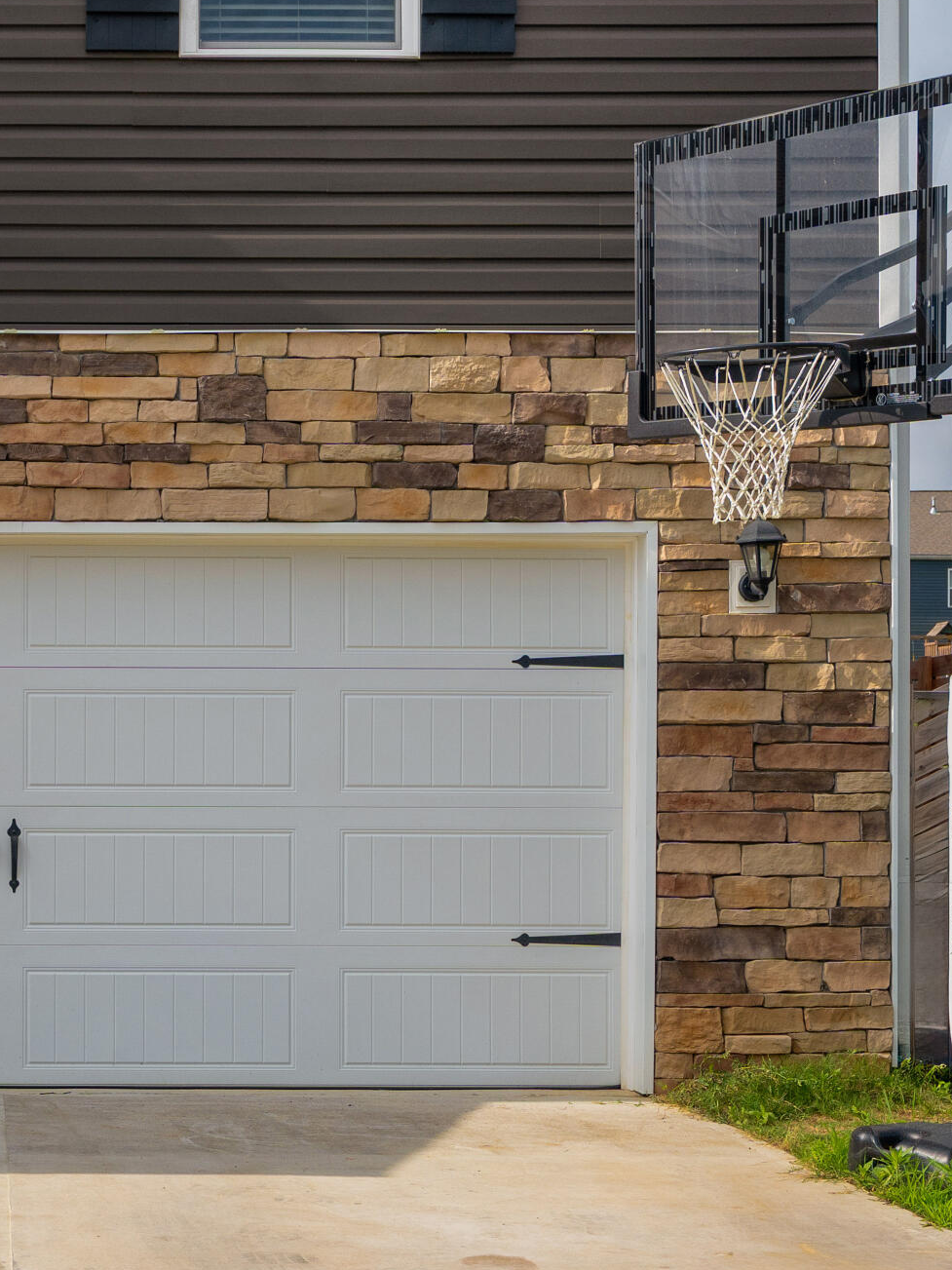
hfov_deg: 22.7
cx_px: 3
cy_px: 750
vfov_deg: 31.1
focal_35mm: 62
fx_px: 2274
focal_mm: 28
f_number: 7.1
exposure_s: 1/1000
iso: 320
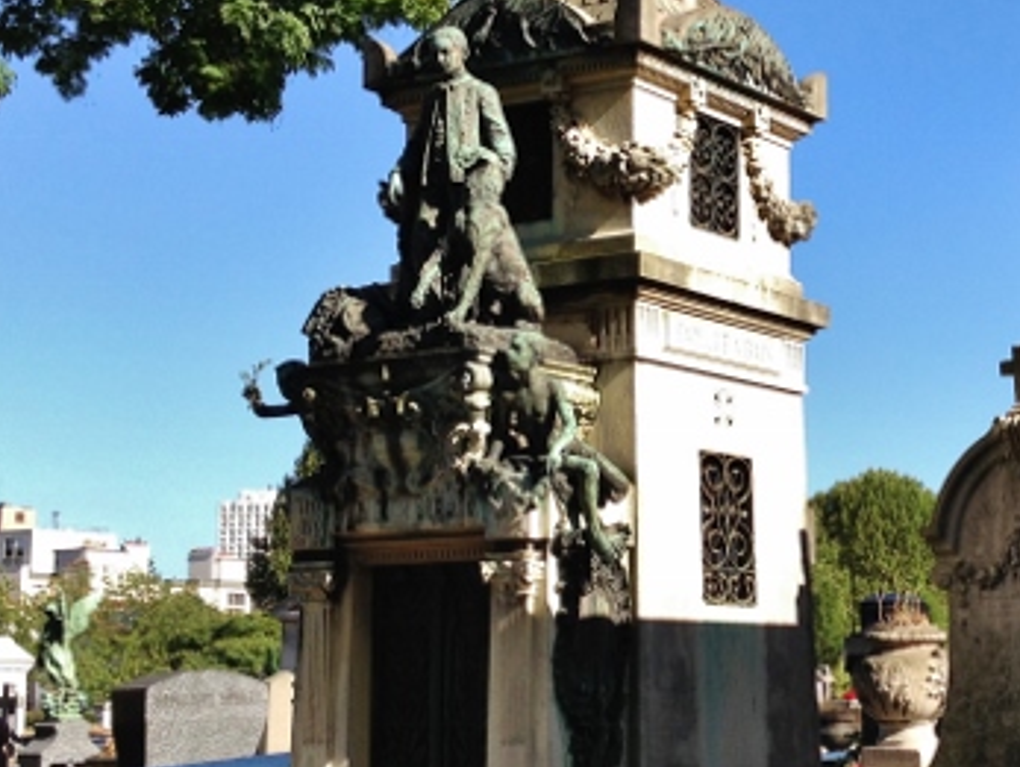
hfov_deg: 25.0
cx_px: 885
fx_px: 2242
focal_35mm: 76
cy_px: 429
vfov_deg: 19.4
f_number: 2.4
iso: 50
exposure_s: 1/797
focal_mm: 4.13
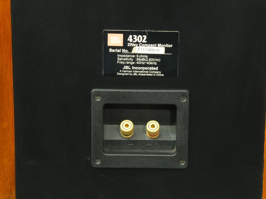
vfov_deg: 11.0
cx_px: 133
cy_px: 100
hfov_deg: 14.6
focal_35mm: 135
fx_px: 1037
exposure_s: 1/1.3
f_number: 5.3
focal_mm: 24.2
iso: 100
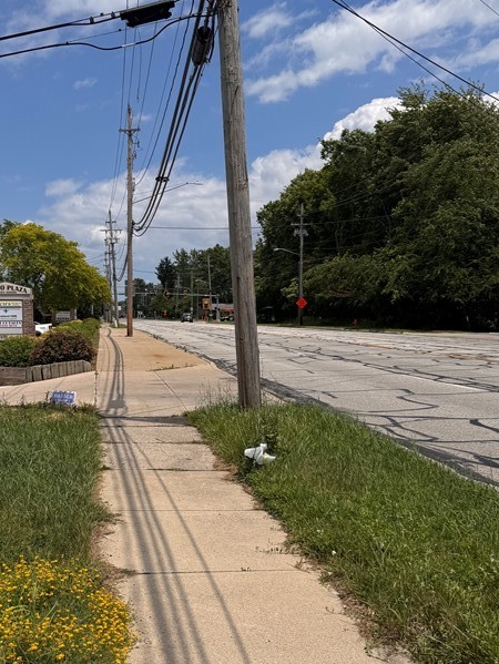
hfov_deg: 35.0
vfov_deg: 45.7
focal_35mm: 41
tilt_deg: -3.6
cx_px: 187
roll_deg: +0.3
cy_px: 362
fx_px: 787
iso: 80
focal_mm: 6.76
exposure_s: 1/9009
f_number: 1.78
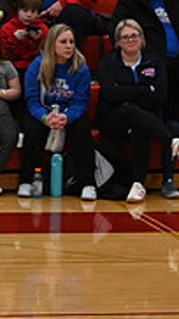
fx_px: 4155
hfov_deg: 2.4
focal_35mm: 491
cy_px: 330
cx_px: -298
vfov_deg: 4.4
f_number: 4
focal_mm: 98
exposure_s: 1/400
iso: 5000
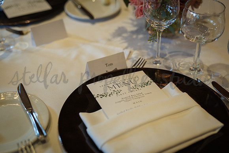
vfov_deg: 25.7
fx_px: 334
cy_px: 76
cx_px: 114
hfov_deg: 37.8
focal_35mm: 53
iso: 640
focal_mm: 50
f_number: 2.2
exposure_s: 1/160
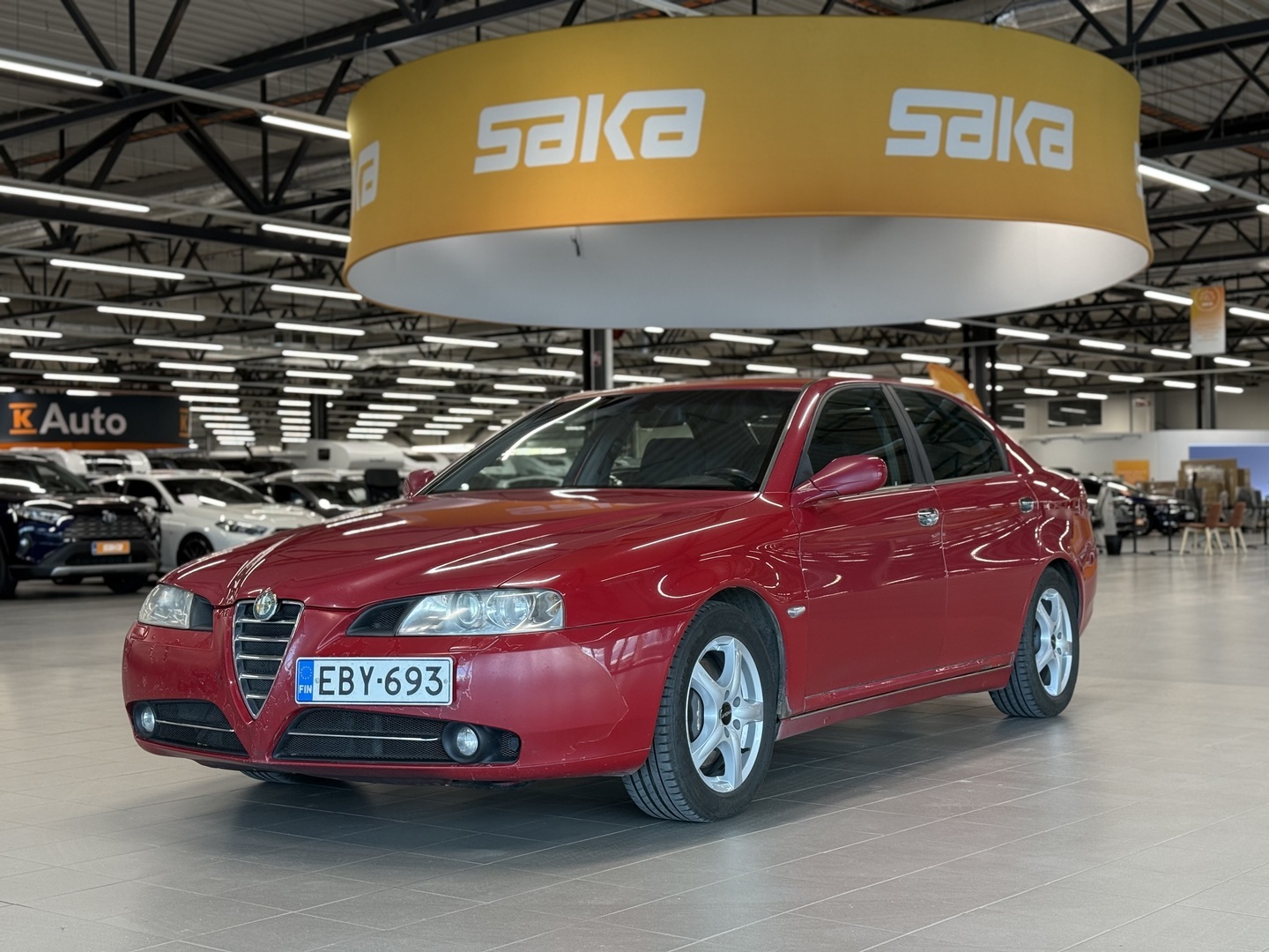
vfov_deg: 30.3
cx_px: 634
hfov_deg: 39.7
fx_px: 1760
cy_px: 476
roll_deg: +1.2
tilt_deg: +1.0
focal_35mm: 48
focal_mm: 6.76
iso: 100
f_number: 1.78
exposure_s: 1/91
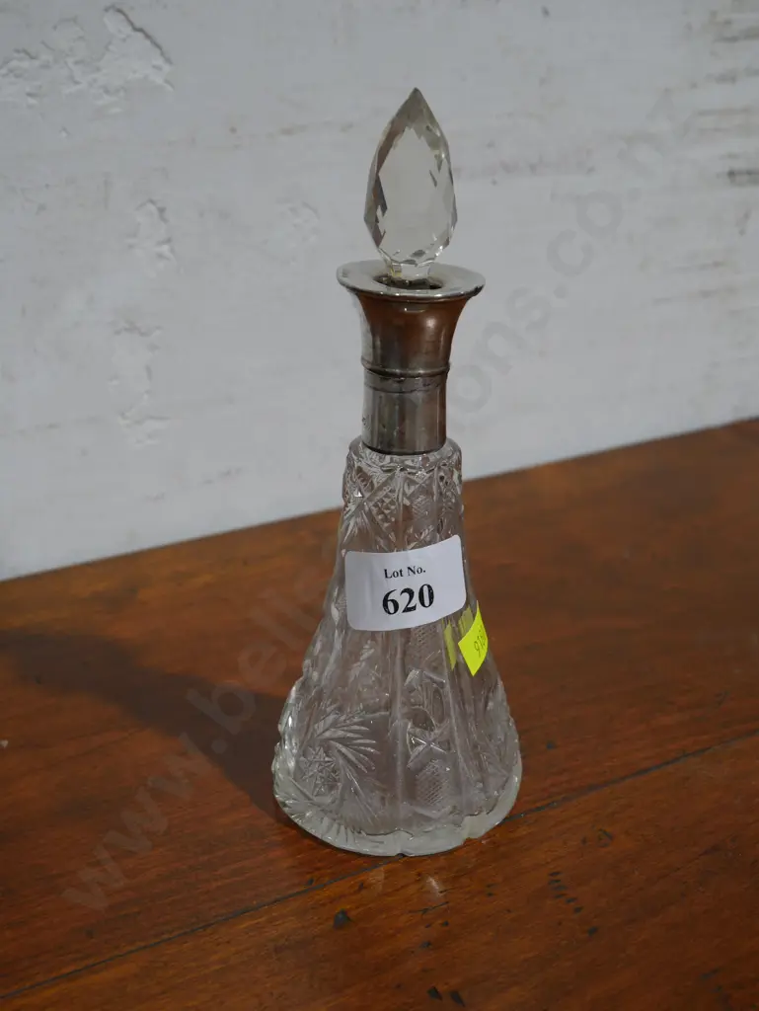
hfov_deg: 29.1
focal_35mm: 50
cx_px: 380
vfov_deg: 38.2
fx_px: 1461
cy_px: 506
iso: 400
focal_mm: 25
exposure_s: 1/60
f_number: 5.3
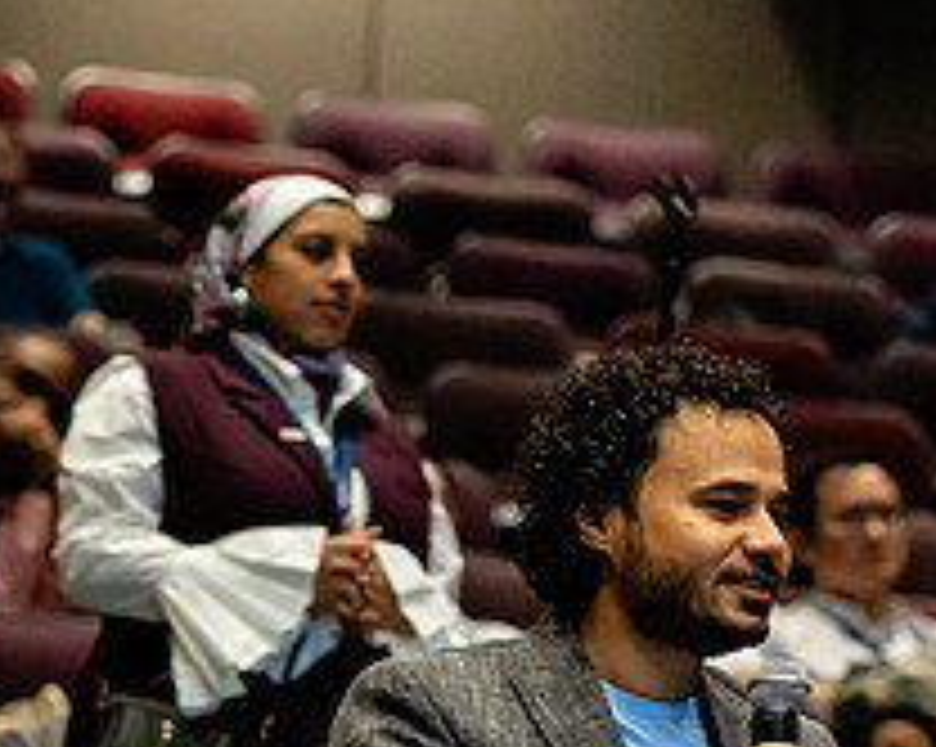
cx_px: -261
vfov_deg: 4.6
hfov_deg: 5.8
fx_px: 9216
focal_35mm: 333
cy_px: 826
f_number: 2.8
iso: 4000
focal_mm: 85
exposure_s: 1/200
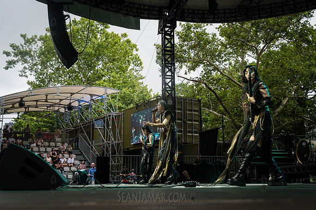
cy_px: 105
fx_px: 384
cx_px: 158
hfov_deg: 44.7
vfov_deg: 30.6
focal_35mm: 44
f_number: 4.5
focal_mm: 42
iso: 1250
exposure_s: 1/320
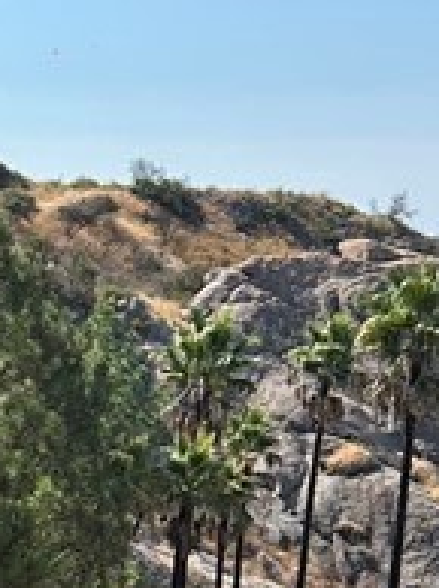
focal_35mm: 127
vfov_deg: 15.2
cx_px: -303
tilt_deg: -10.1
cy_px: 630
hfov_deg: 11.0
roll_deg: -2.6
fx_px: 2152
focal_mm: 6.86
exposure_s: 1/3597
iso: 80
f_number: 1.78
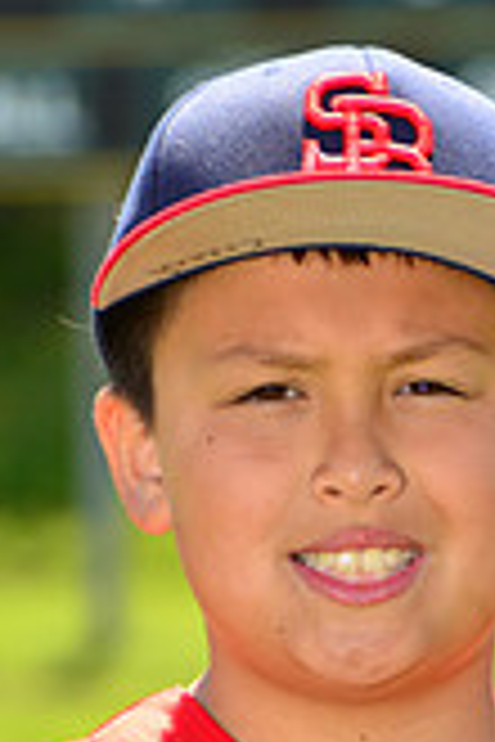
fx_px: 11590
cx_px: 367
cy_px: 1048
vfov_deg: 3.7
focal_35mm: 562
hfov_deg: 2.4
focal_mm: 160
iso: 200
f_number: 8
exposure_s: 1/250
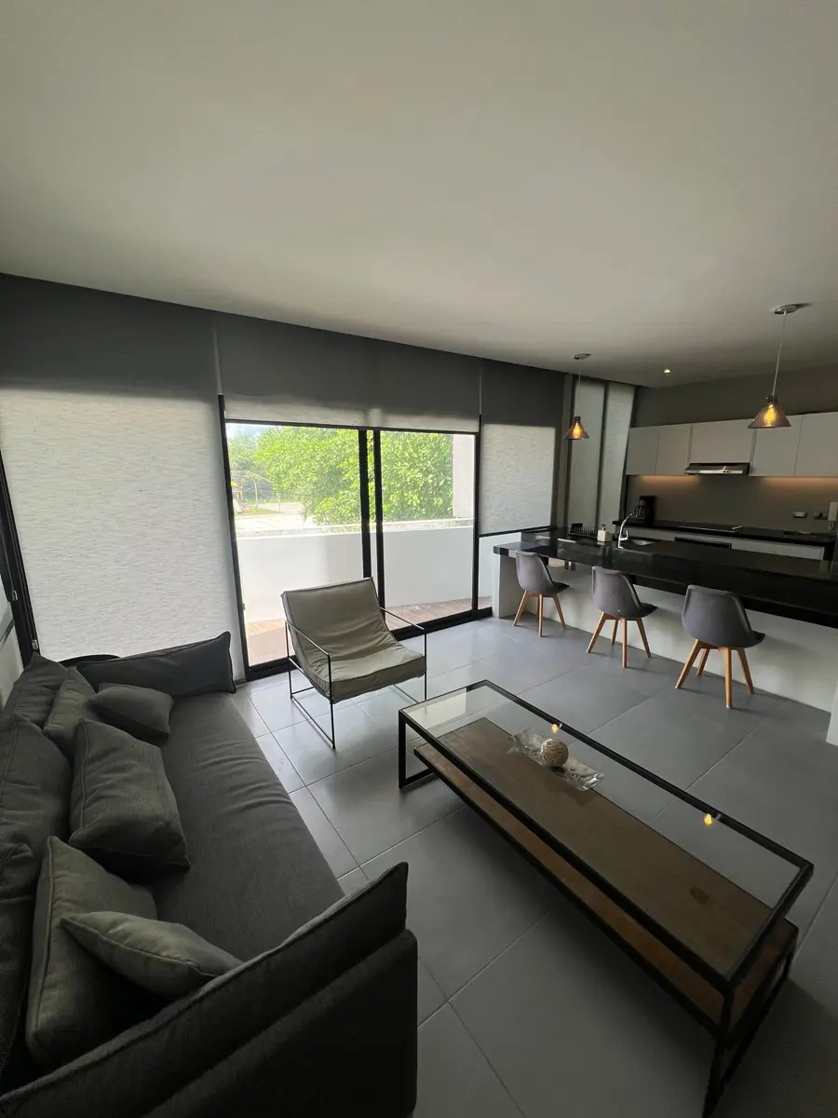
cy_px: 559
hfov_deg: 89.9
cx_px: 419
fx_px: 420
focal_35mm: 13
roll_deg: +0.5
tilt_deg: -11.0
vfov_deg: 106.2
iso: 32
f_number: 1.8
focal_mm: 1.57
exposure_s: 1/307
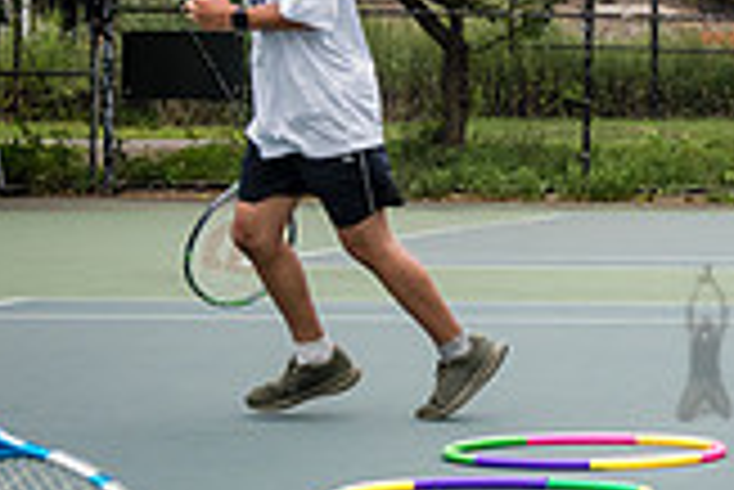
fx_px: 2979
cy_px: 124
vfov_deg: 9.4
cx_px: 1283
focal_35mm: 146
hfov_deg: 12.9
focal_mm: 40
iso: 1000
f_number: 5
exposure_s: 1/1600
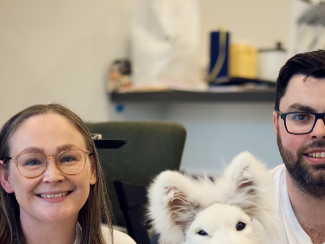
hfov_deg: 15.4
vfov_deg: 11.4
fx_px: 1202
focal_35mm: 128
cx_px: 222
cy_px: 254
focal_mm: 55
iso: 1250
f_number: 1.8
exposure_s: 1/250
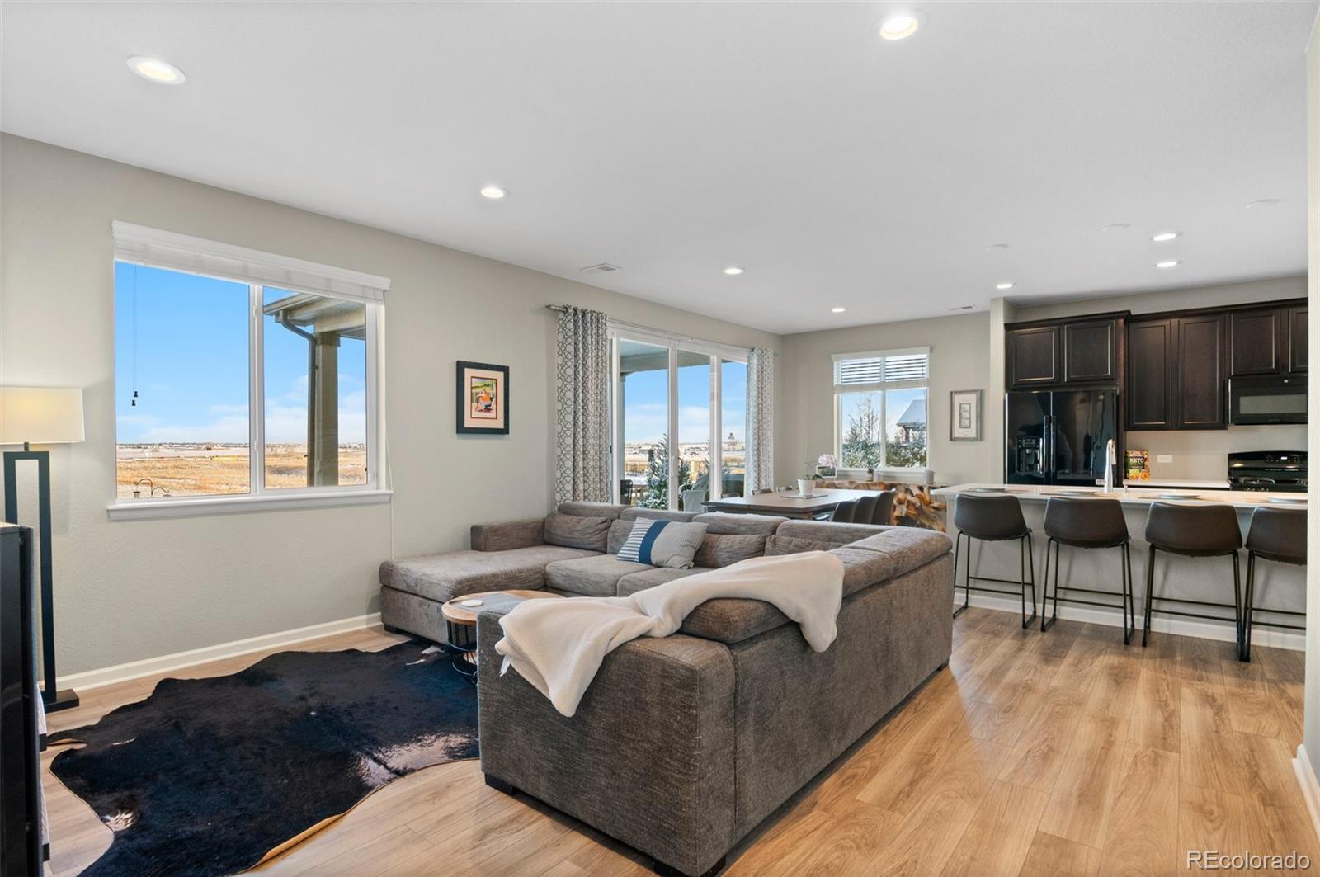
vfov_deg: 70.3
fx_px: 623
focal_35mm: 17
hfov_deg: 93.3
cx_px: 660
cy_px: 438
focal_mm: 17
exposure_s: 1/10
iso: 400
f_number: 8
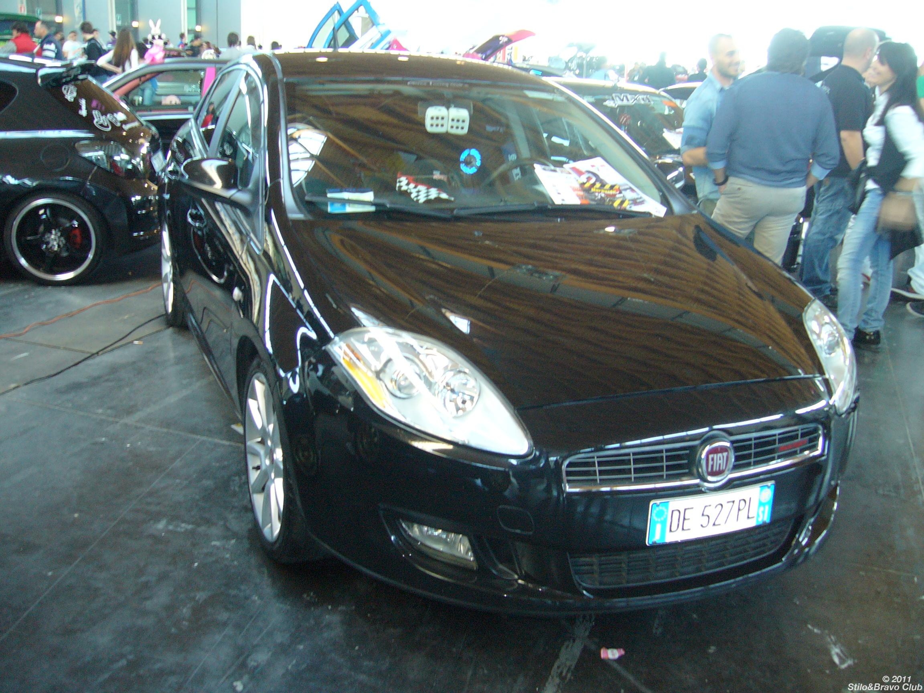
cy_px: 346
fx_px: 934
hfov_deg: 52.6
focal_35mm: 35
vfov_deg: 40.7
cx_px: 462
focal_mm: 5.8
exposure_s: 1/8
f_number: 2.8
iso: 100
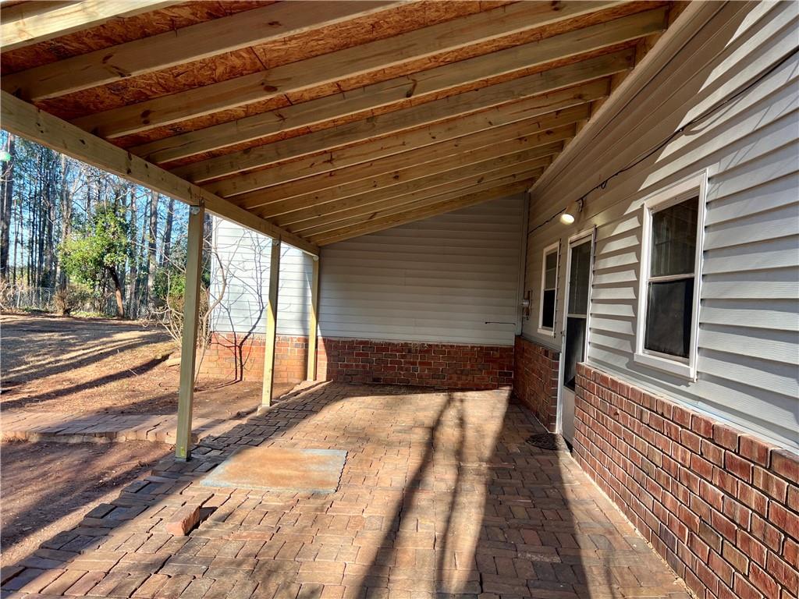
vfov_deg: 53.1
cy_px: 300
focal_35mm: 26
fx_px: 600
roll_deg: -2.8
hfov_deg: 67.3
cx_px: 400
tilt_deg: +0.8
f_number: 1.5
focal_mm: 5.7
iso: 50
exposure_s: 1/317
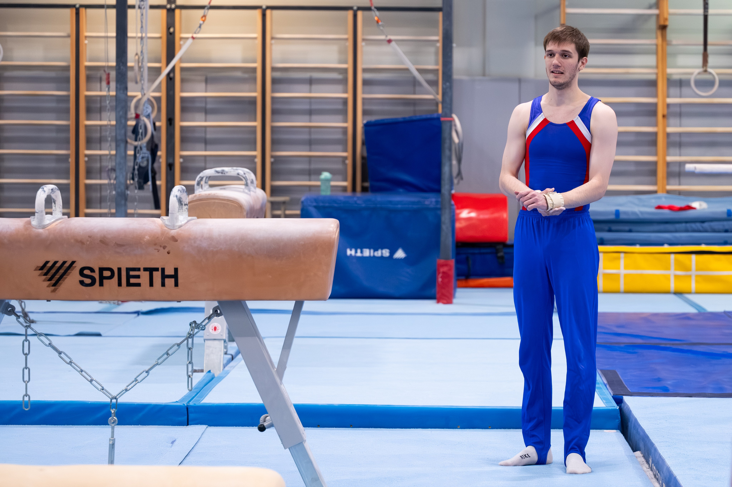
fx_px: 1804
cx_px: 461
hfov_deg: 22.9
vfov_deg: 15.4
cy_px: 197
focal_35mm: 89
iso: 5000
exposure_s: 1/640
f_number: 2.8
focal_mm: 70
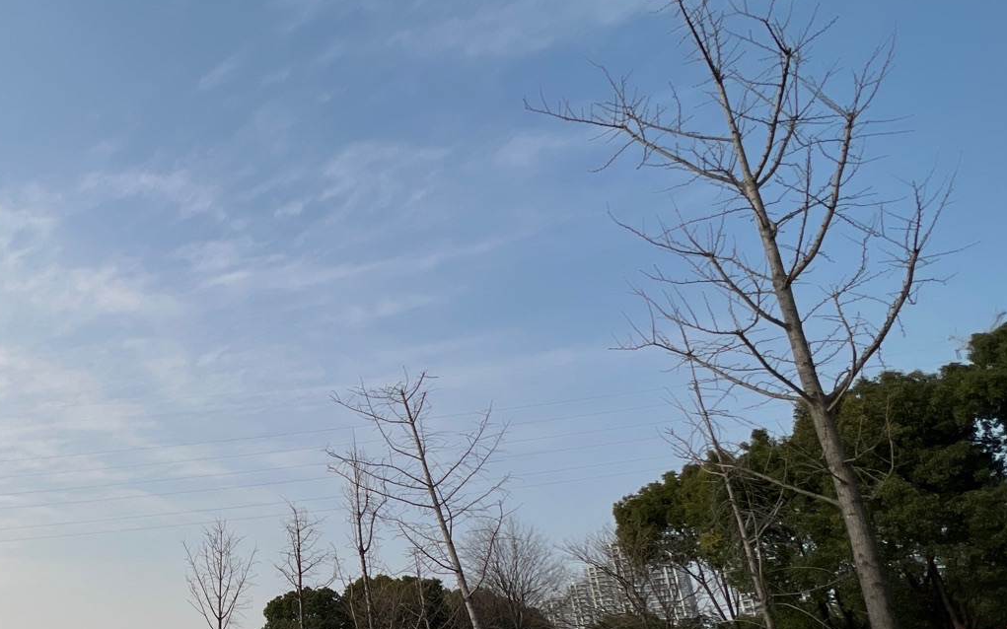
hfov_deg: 60.0
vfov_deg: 45.7
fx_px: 741
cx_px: 136
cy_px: 381
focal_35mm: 27
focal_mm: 1.57
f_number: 1.8
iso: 32
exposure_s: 1/2874
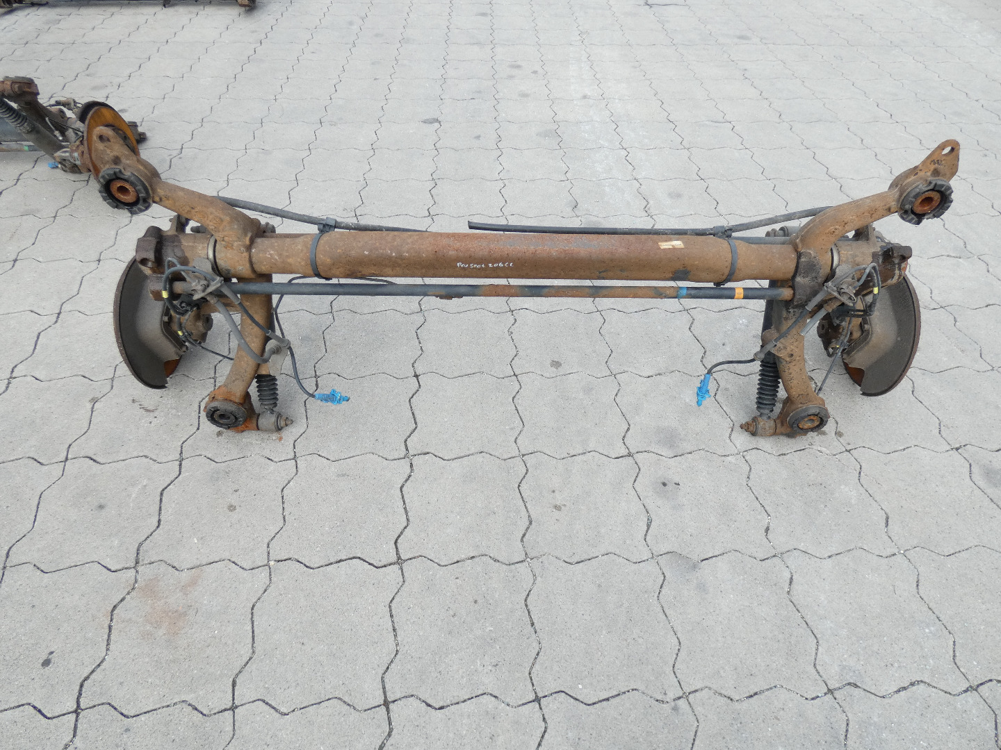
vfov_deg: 66.0
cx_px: 500
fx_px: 578
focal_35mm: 20
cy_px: 375
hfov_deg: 81.7
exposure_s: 1/320
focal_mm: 3.6
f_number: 2.8
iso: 80
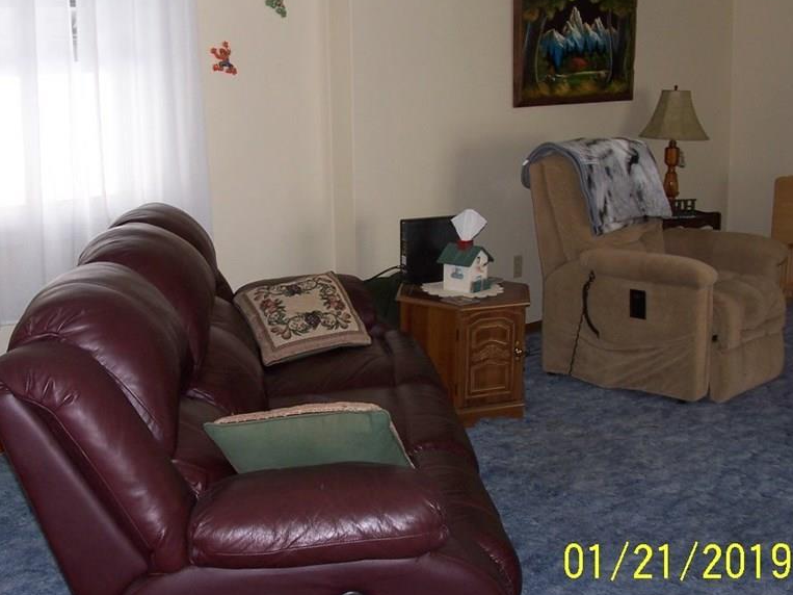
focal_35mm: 47
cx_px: 314
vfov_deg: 30.9
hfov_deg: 40.2
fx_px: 1077
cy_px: 274
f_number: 2.8
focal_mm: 6
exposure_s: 1/60
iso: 80
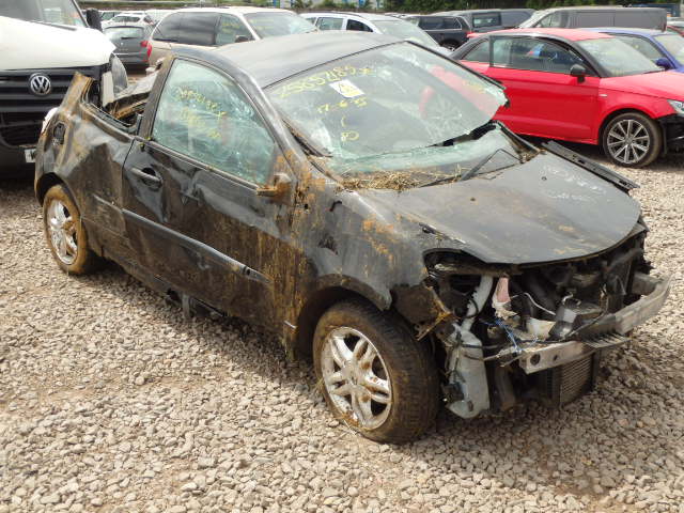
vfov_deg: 37.7
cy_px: 256
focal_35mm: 38
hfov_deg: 49.0
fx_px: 751
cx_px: 342
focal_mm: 6.8
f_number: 4.6
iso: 125
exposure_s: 1/640
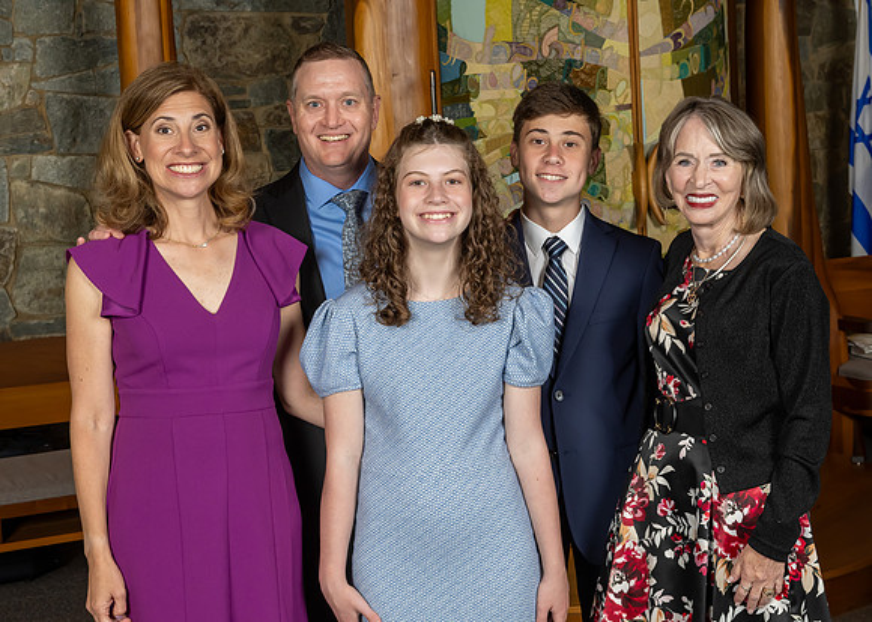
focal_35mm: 62
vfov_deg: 23.0
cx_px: 427
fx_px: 1528
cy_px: 301
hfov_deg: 31.8
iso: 640
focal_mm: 38
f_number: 8
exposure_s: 1/200
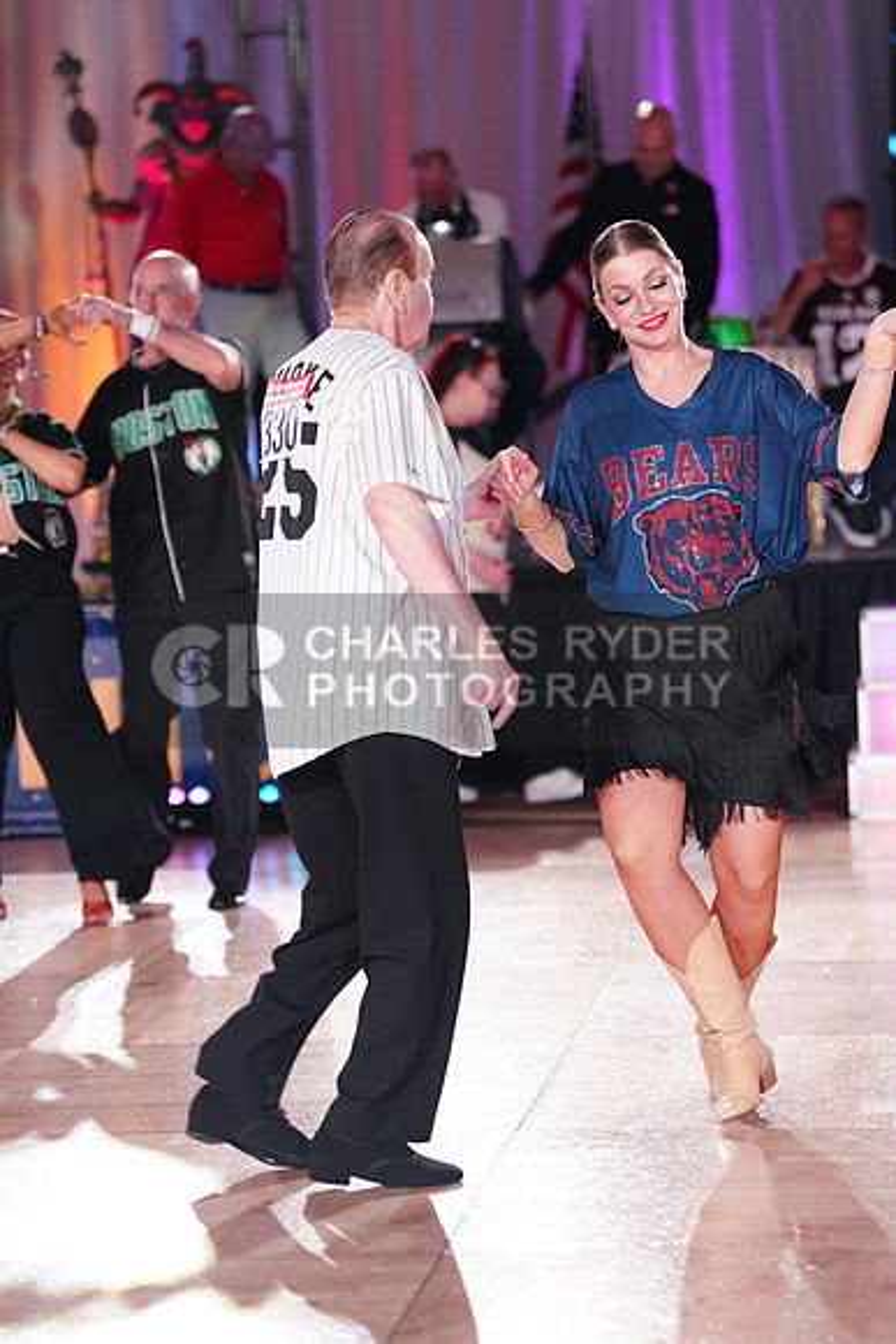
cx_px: 448
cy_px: 672
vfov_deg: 17.5
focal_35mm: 117
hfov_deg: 11.7
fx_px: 4365
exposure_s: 1/500
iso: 2000
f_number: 2.8
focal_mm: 117
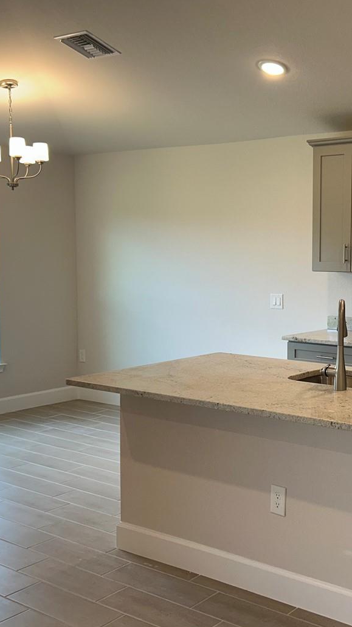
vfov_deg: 46.4
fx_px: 730
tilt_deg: -4.7
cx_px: 317
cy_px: 306
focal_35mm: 44
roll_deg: -0.7
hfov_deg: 26.2
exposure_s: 1/120
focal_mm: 5.7
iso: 64
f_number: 1.5
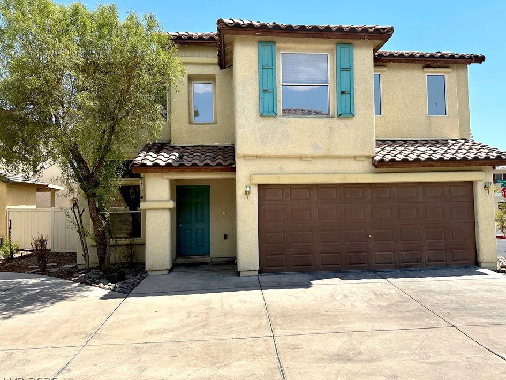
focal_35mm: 26
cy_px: 184
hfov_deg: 67.2
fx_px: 380
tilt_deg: +3.2
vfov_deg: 53.1
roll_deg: +1.4
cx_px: 273
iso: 80
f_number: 1.78
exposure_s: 1/4016
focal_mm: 6.86
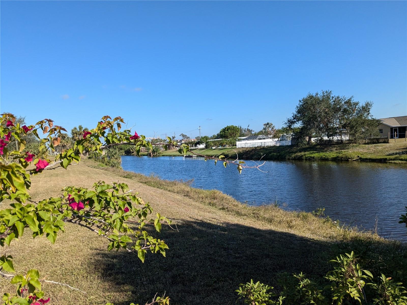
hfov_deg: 65.3
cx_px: 204
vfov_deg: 51.4
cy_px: 152
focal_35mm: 27
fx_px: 317
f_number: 1.73
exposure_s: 1/2924
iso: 65
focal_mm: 4.38
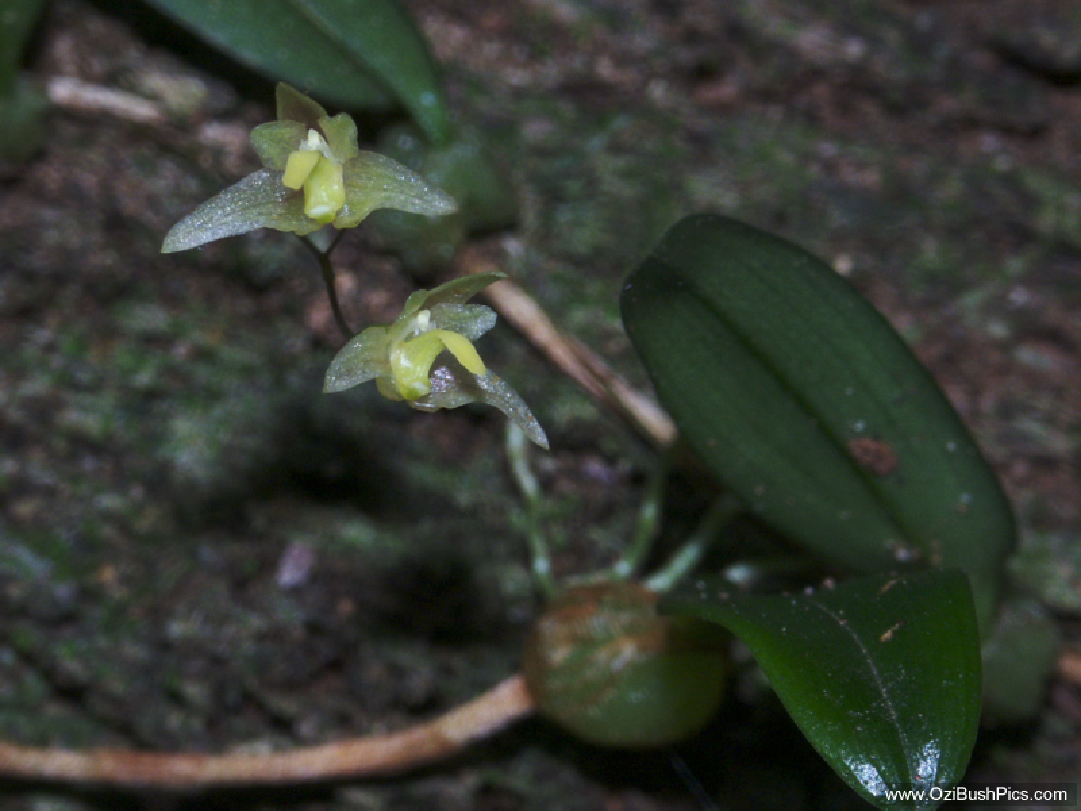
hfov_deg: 9.9
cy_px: 406
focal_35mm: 199
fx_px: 6214
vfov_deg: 7.5
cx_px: 540
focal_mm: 50.48
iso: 100
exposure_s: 1/180
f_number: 9.5
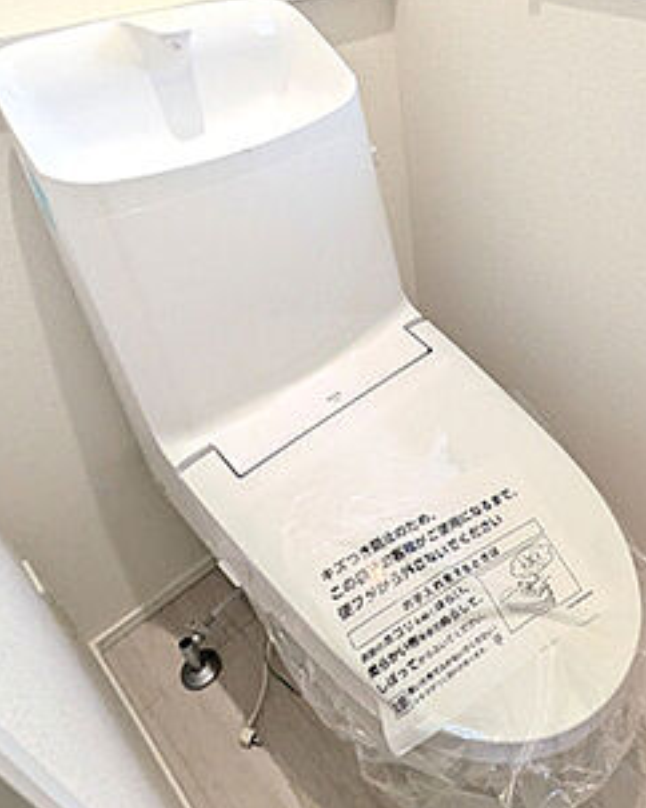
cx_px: 499
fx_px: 670
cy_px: 284
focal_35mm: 28
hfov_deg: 49.1
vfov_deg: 61.1
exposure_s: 1/120
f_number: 2.2
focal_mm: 1.83
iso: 93
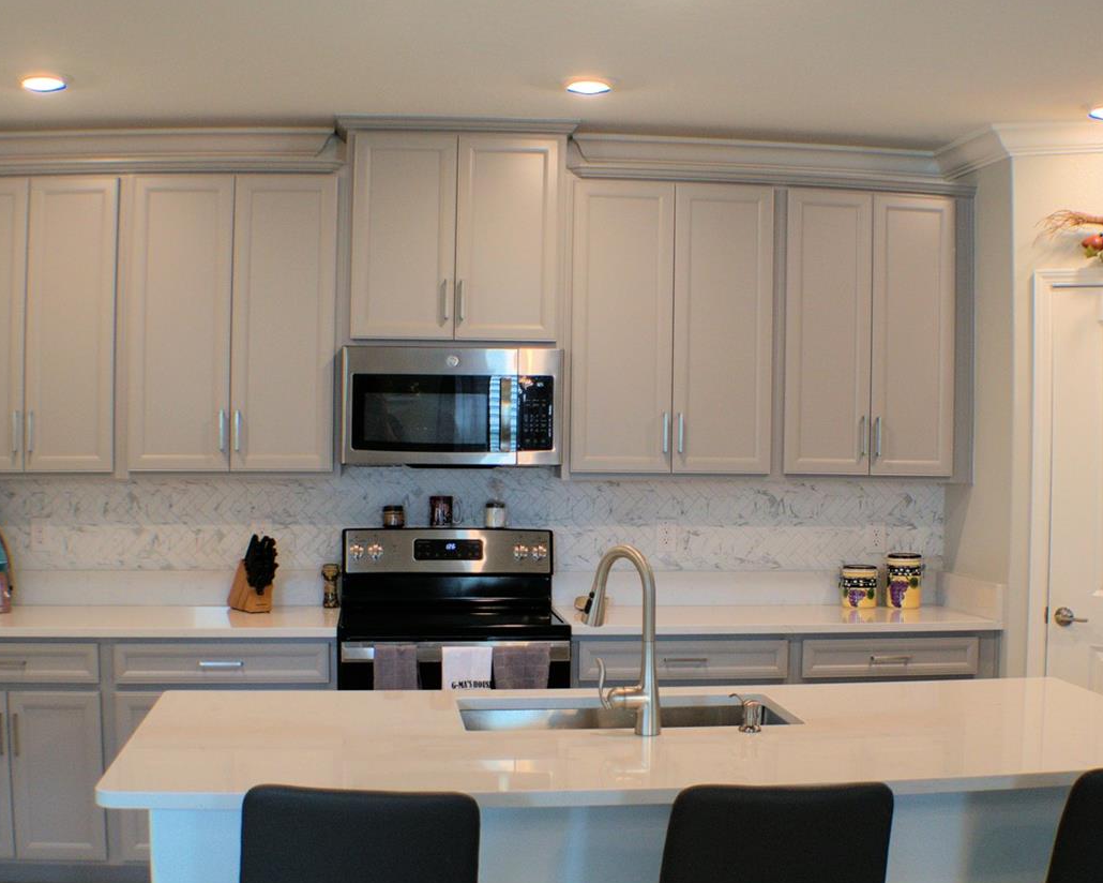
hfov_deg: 27.1
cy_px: 510
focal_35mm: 70
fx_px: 2285
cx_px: 659
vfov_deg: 21.8
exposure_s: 1/80
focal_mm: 32
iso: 400
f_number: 4.5
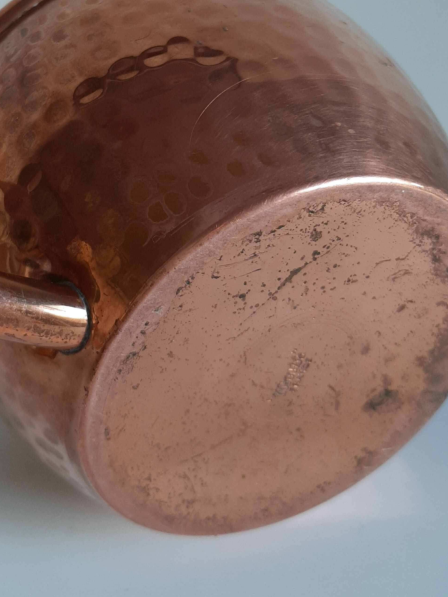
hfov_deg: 34.7
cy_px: 186
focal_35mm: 41
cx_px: 135
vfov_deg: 44.9
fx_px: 707
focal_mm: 3.93
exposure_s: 1/60
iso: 80
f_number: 1.7
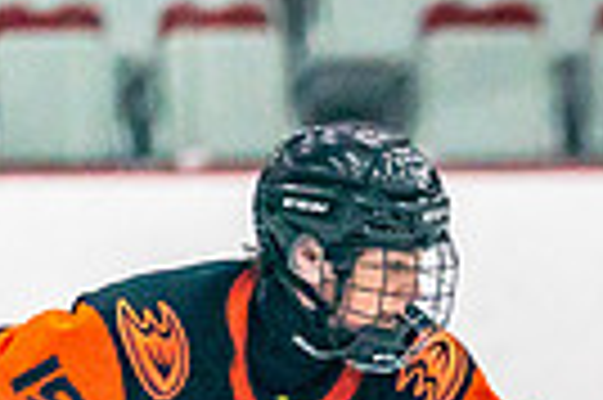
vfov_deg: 1.2
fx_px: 19607
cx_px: 1199
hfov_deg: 1.8
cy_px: 1065
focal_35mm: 1172
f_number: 2.8
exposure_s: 1/1250
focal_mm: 184
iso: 3200
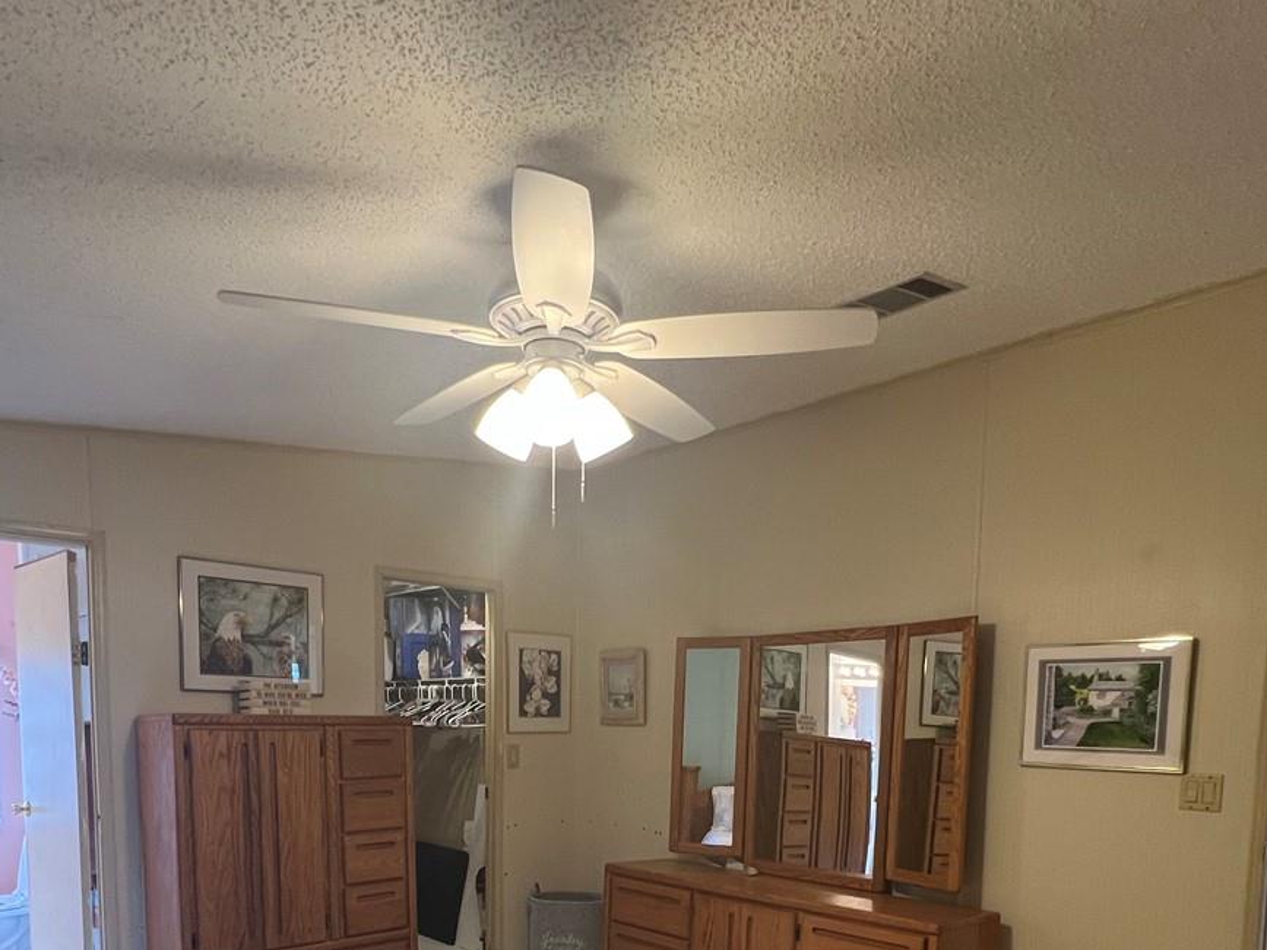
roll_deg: -0.3
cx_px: 608
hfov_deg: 71.6
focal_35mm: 24
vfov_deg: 51.8
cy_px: 807
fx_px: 878
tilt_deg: -4.6
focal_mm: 1.57
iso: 160
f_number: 1.8
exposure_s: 1/60
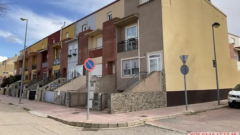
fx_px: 204
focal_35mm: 32
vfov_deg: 36.5
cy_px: 51
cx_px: 121
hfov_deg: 61.0
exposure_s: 1/1342
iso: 16
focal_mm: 3
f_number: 1.8
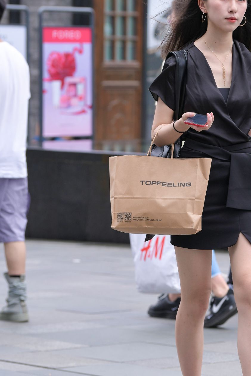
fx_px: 2752
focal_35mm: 263
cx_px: 242
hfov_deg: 5.2
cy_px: 205
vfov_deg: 7.8
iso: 220
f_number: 4
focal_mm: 122
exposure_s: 1/800
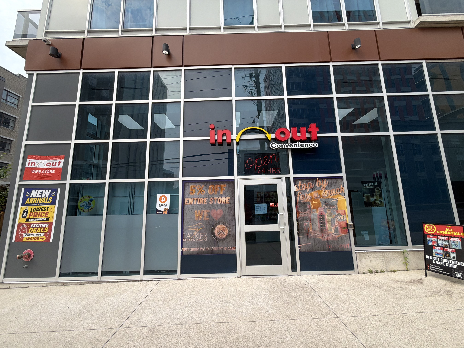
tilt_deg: +9.8
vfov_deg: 85.7
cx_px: 232
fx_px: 188
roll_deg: +1.4
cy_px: 174
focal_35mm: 14
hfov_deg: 102.1
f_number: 2.2
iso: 40
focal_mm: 2.22
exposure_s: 1/770
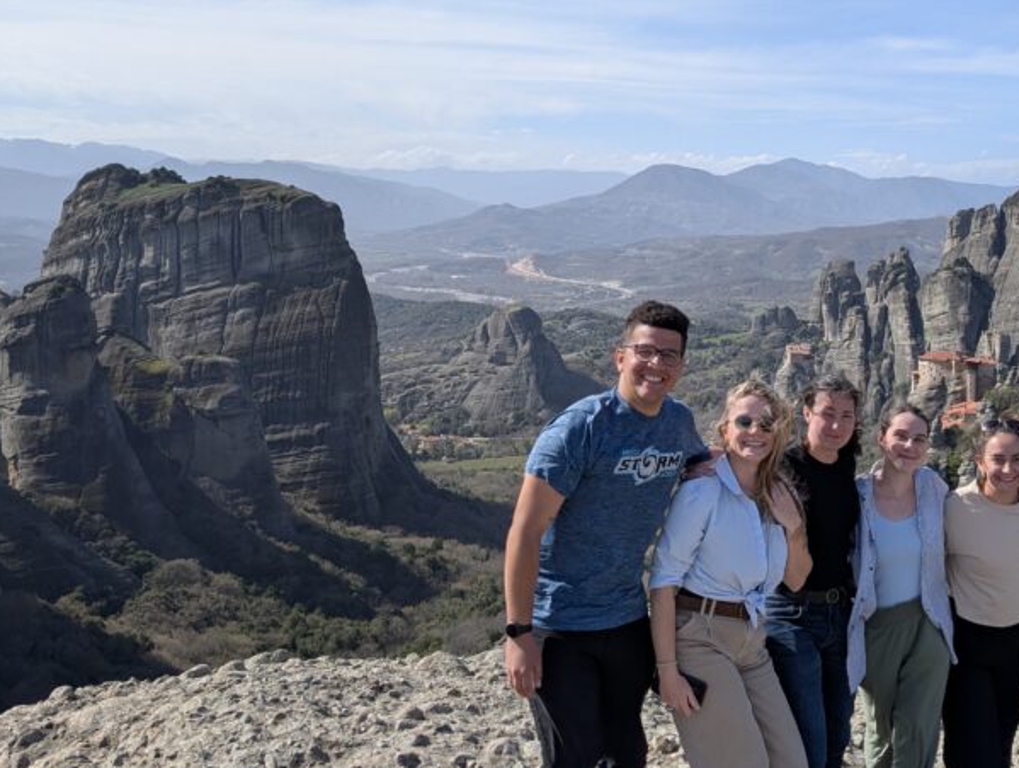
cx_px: 784
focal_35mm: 41
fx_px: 1209
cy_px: 246
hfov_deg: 44.0
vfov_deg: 34.8
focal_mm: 6.9
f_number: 1.68
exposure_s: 1/1058
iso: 21
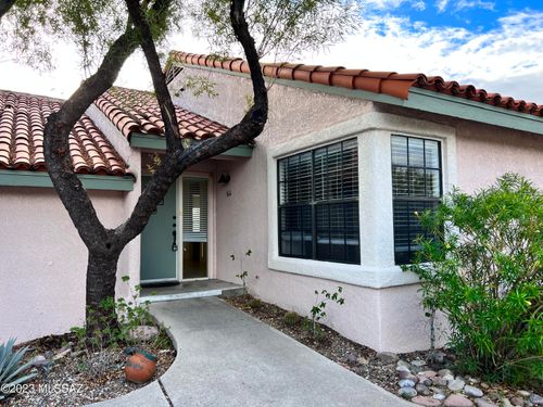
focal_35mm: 26
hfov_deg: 67.3
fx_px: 408
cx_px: 272
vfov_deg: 53.1
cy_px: 204
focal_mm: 5.7
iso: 50
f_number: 1.5
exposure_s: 1/362
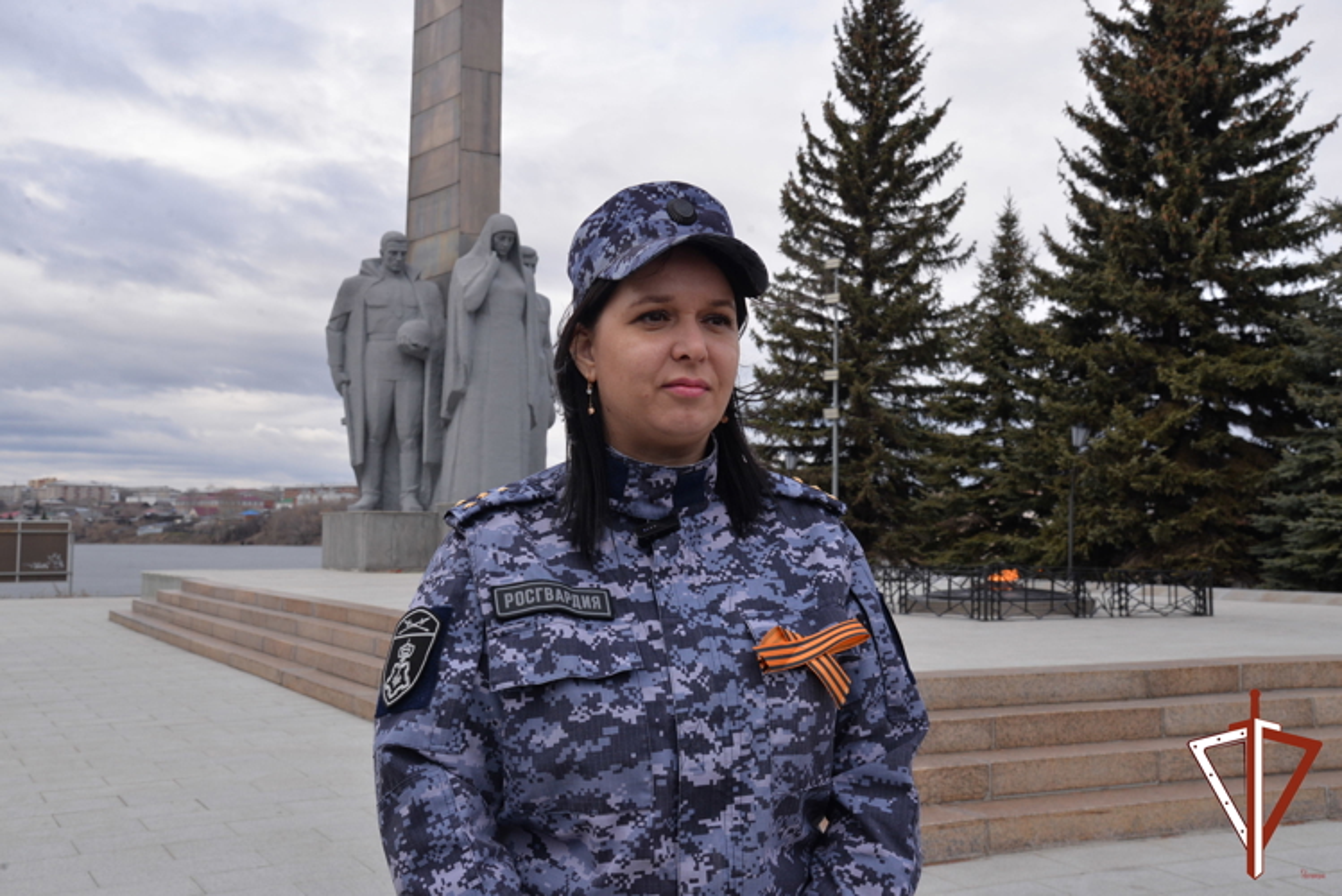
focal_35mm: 38
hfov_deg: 50.7
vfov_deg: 35.1
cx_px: 671
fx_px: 1417
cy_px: 448
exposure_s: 1/500
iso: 640
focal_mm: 38
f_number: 11
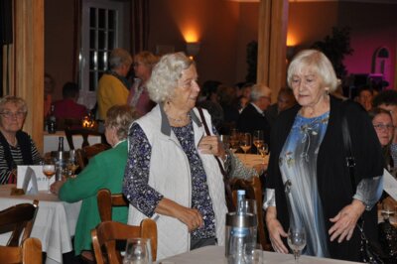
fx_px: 1091
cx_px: 198
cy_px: 132
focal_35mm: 99
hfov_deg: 20.6
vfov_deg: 13.8
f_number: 5.3
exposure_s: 1/60
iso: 800
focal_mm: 66
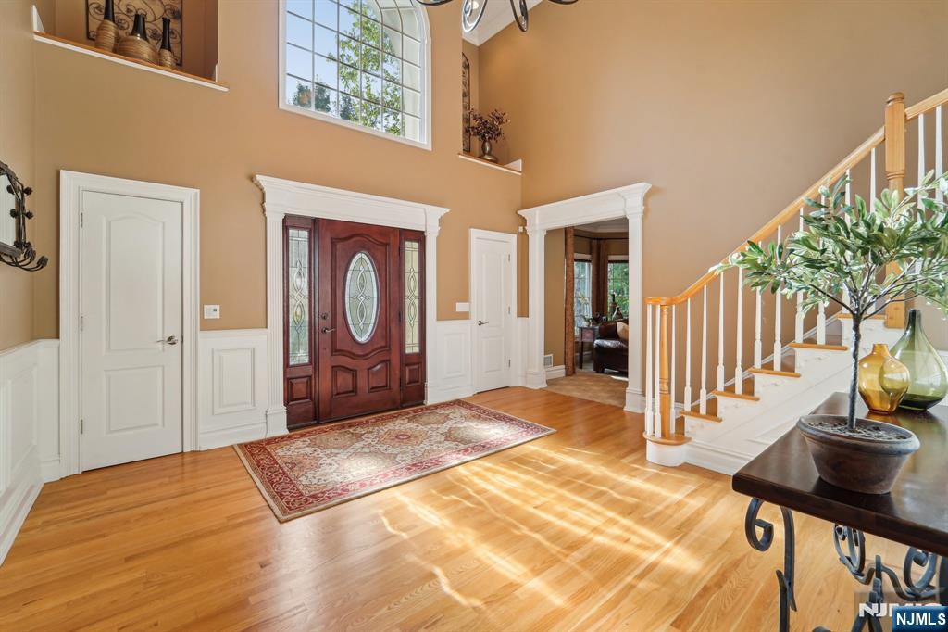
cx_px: 474
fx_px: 369
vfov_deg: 81.2
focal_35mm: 14
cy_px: 316
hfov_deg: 104.3
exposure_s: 1/60
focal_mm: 14
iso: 400
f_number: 8
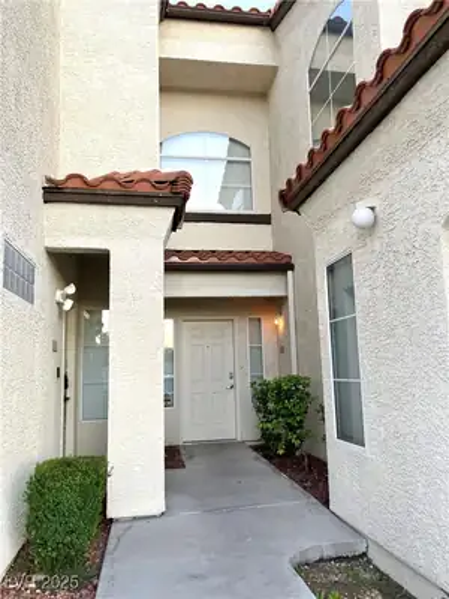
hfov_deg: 49.7
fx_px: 484
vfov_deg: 63.4
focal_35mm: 28
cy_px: 300
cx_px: 224
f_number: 1.8
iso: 80
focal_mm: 3.99
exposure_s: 1/114
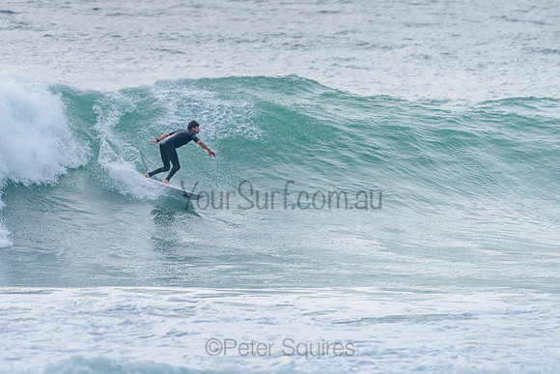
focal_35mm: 612
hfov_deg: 3.4
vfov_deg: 2.2
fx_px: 9526
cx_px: 217
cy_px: 154
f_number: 5.6
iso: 400
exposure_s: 1/2000
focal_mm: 500
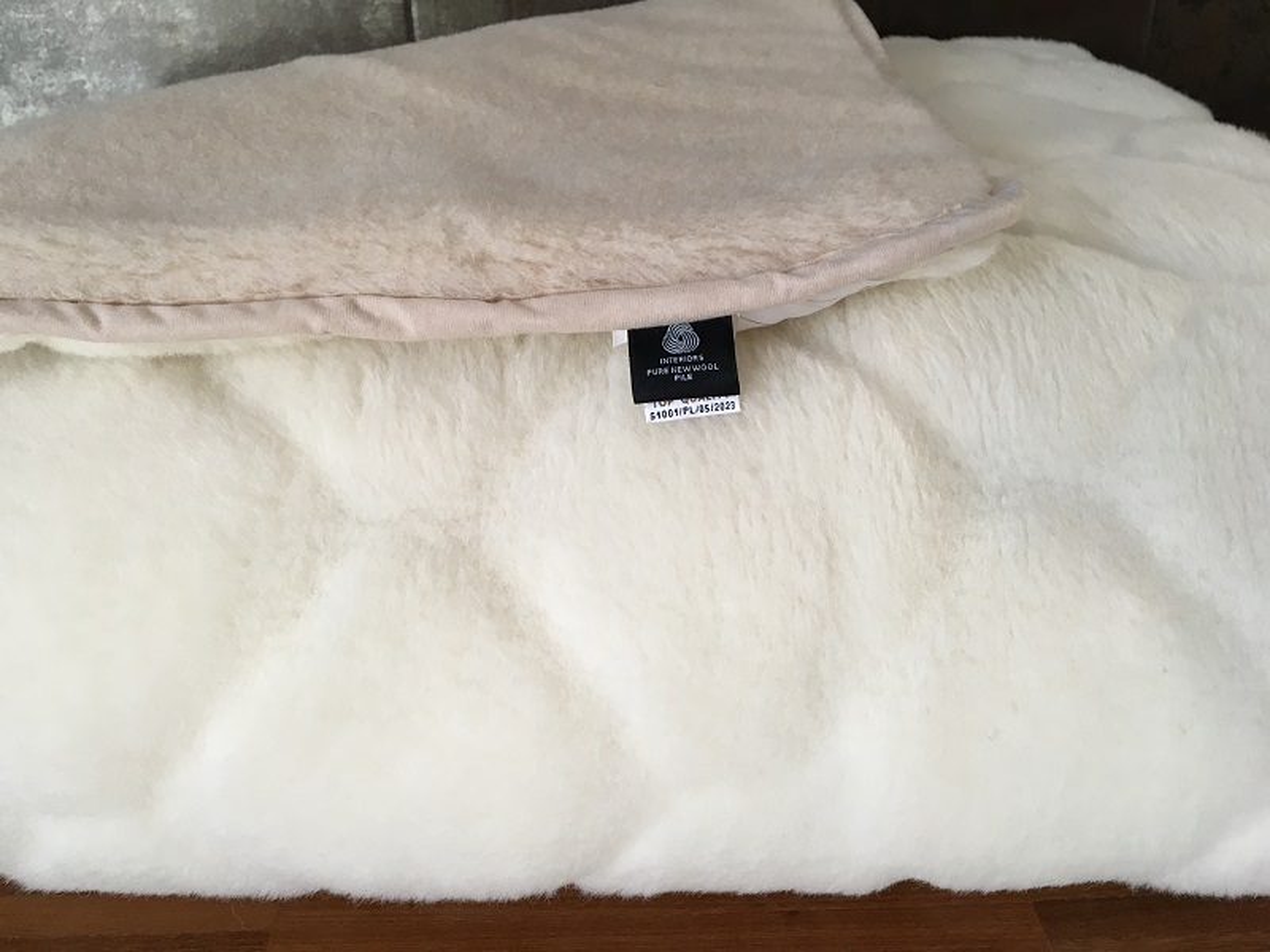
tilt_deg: -27.9
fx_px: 1064
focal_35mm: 29
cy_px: 476
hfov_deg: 61.7
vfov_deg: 48.2
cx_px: 635
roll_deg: +2.3
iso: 100
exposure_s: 1/33
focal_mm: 4.15
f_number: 2.2
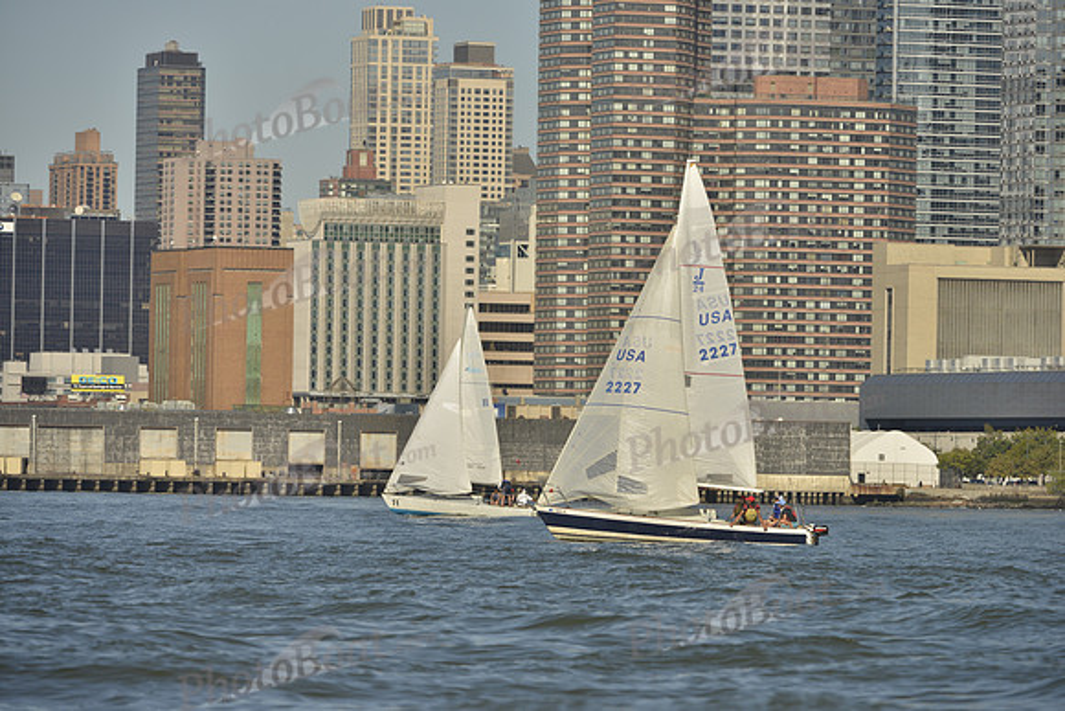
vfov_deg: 4.9
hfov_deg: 7.4
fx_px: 8285
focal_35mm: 280
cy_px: 356
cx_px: 532
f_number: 7.1
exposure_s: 1/1250
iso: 200
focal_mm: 280
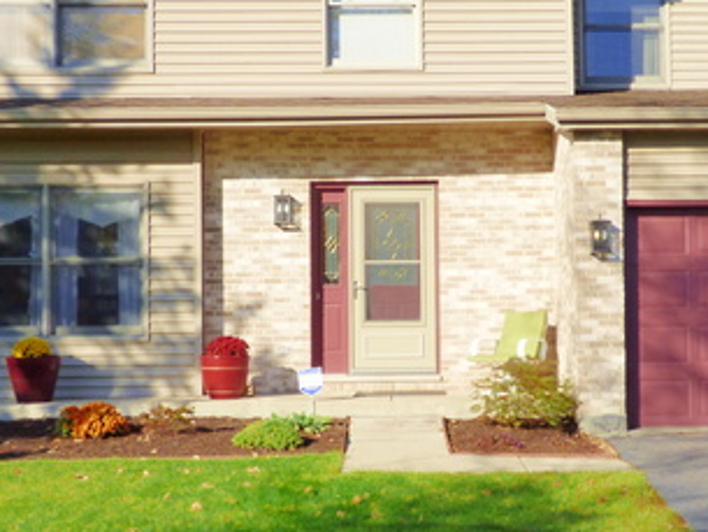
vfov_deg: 23.3
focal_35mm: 63
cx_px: 448
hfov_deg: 30.6
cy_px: 281
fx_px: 1289
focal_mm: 5.29
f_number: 3.3
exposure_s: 1/1300
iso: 100
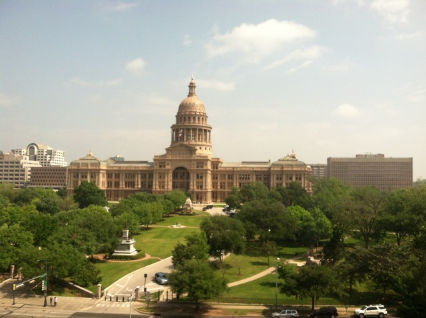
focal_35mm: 35
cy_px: 159
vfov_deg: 40.6
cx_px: 213
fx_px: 430
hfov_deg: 52.7
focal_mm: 3.85
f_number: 2.8
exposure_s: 1/682
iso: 80
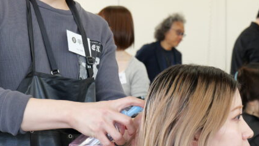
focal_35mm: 119
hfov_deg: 18.0
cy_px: 59
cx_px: 105
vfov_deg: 10.2
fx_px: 817
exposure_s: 1/250
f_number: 6.3
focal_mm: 47
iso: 2000
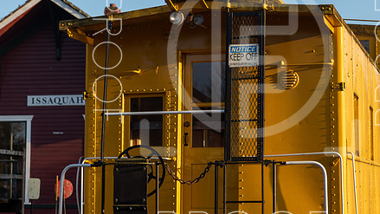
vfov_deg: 13.4
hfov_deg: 23.6
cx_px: 246
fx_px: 907
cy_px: 107
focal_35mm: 90
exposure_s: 1/1000
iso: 100
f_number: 2.8
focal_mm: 65
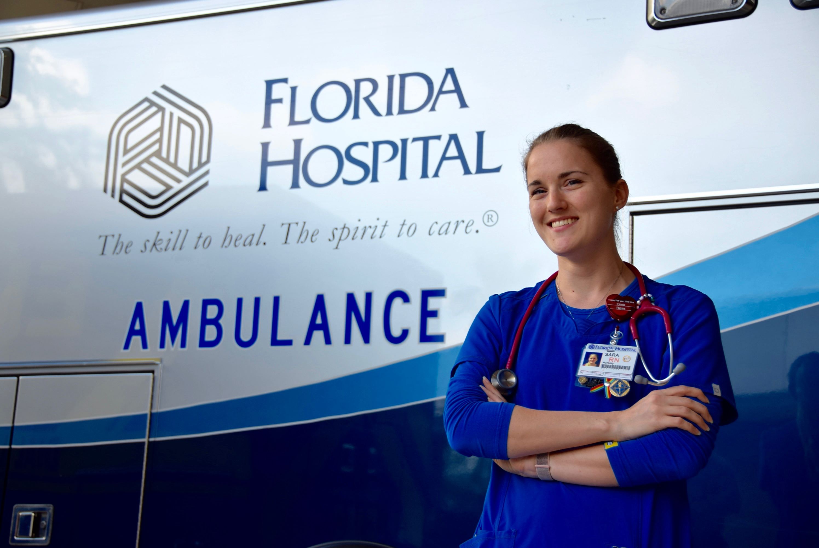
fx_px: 1298
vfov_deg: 23.8
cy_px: 274
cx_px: 410
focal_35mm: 57
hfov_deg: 35.0
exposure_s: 1/100
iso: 100
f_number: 5
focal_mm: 38
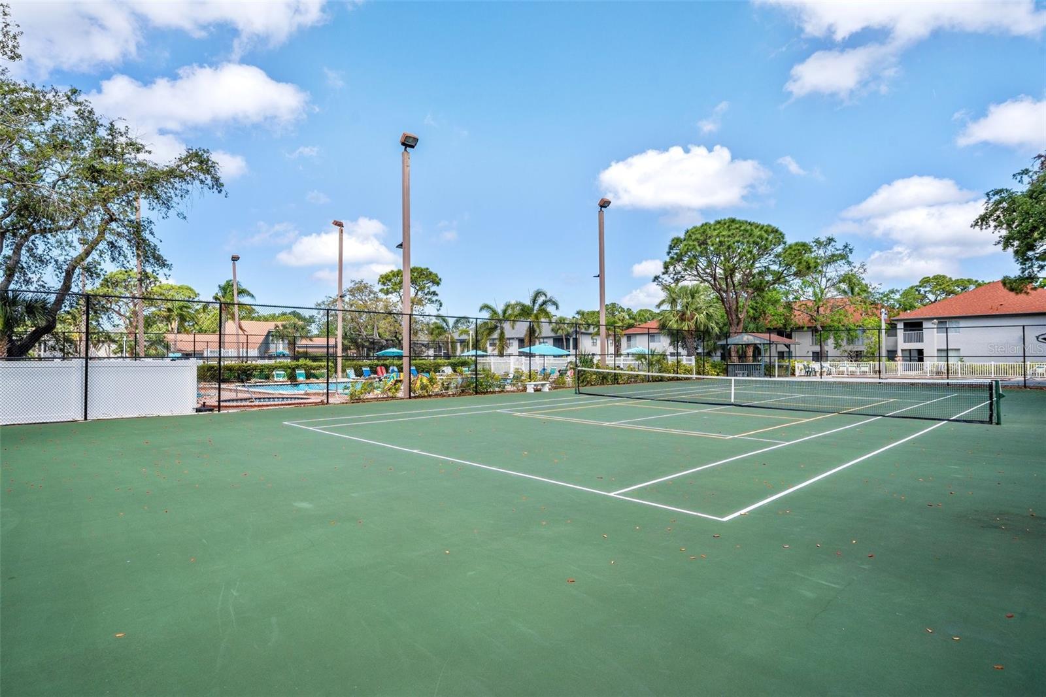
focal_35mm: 19
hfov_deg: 86.9
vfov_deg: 64.5
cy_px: 348
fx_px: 552
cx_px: 523
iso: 250
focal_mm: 19
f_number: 8
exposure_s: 1/640
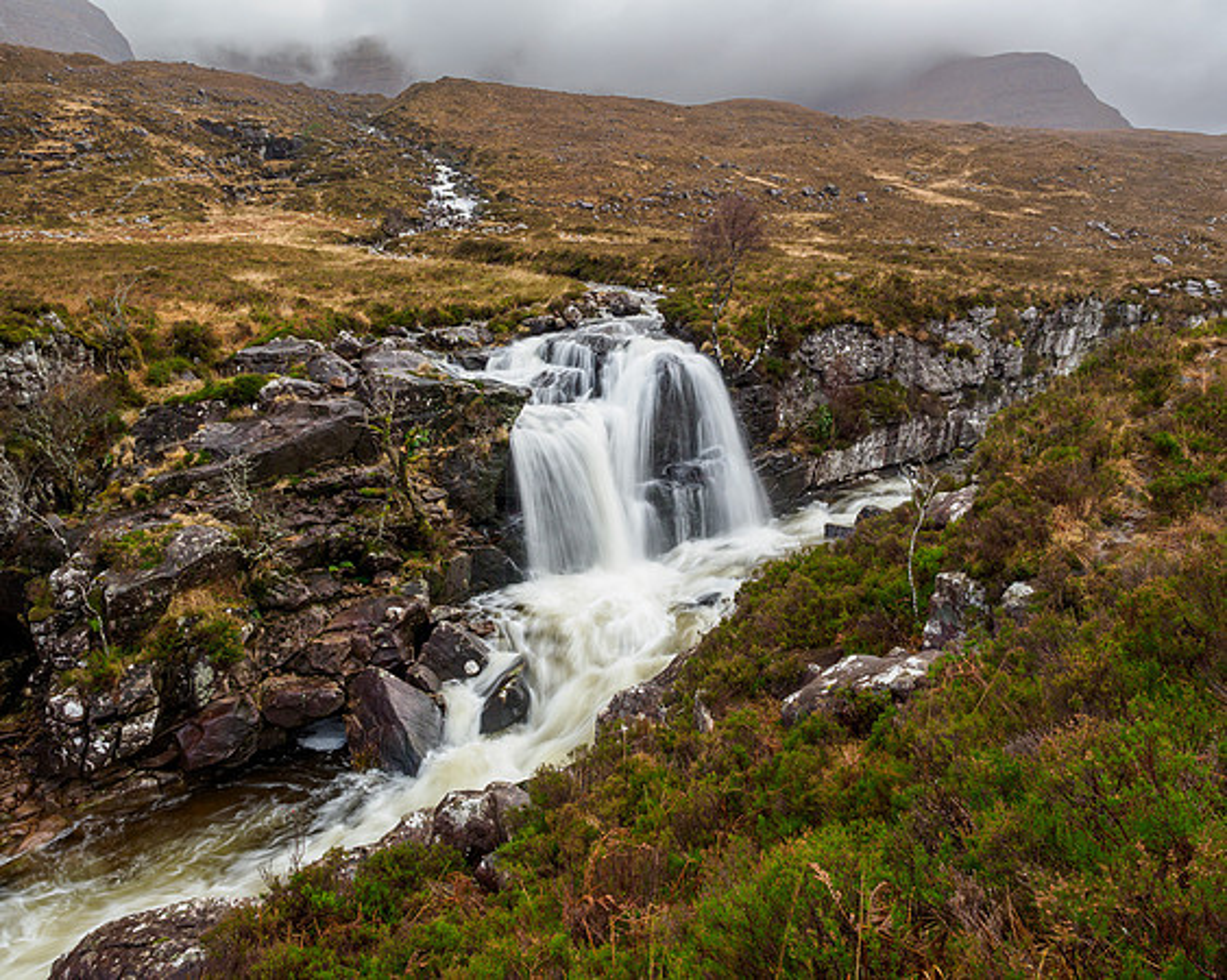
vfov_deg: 56.8
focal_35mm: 25
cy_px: 490
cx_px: 654
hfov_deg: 68.1
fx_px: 907
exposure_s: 1/5
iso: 200
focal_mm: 12
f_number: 7.1
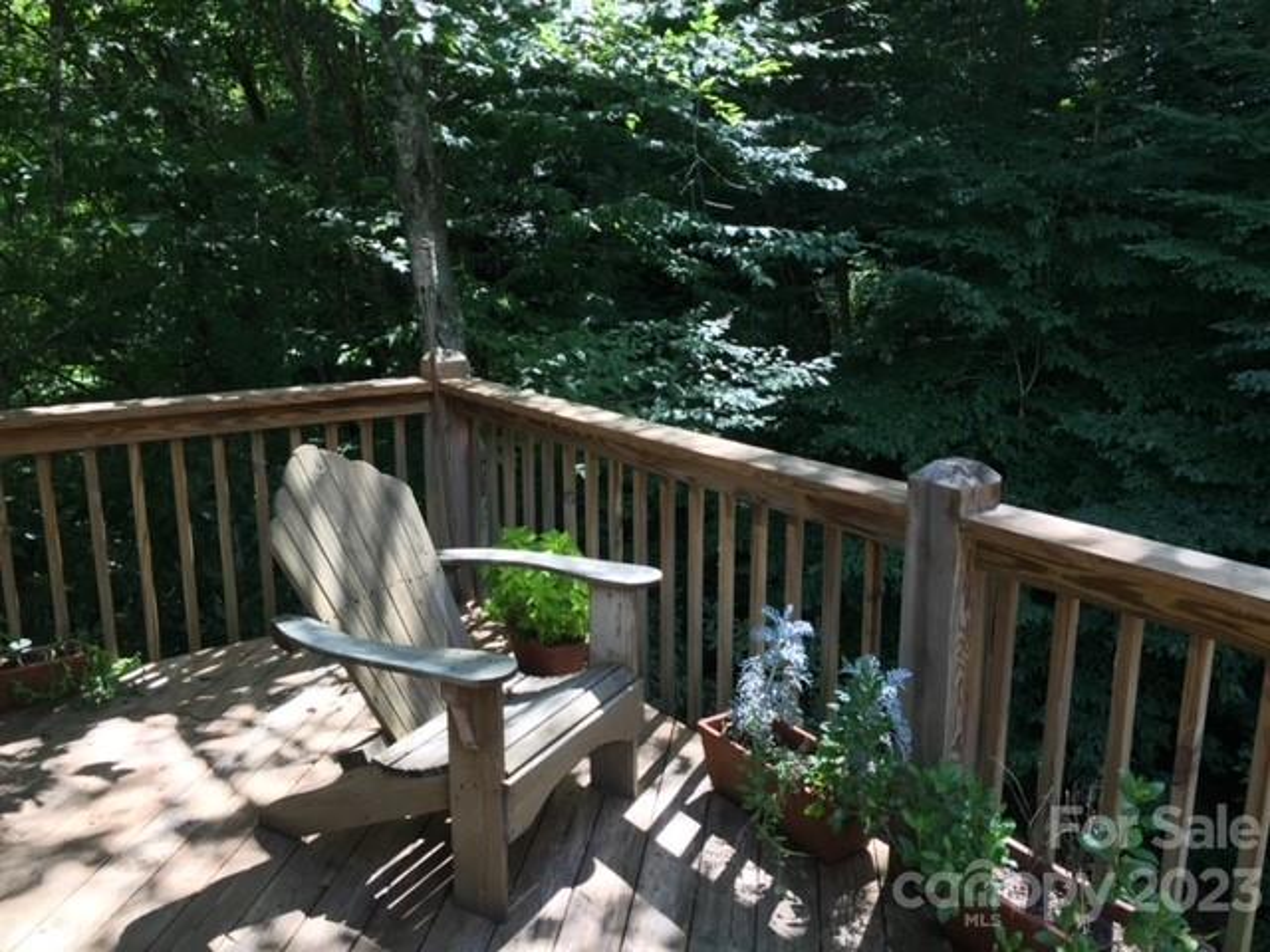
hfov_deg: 61.7
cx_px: 635
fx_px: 1064
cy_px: 476
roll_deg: -1.5
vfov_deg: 48.2
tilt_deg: -12.4
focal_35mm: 29
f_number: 2.2
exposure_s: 1/120
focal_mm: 4.15
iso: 40
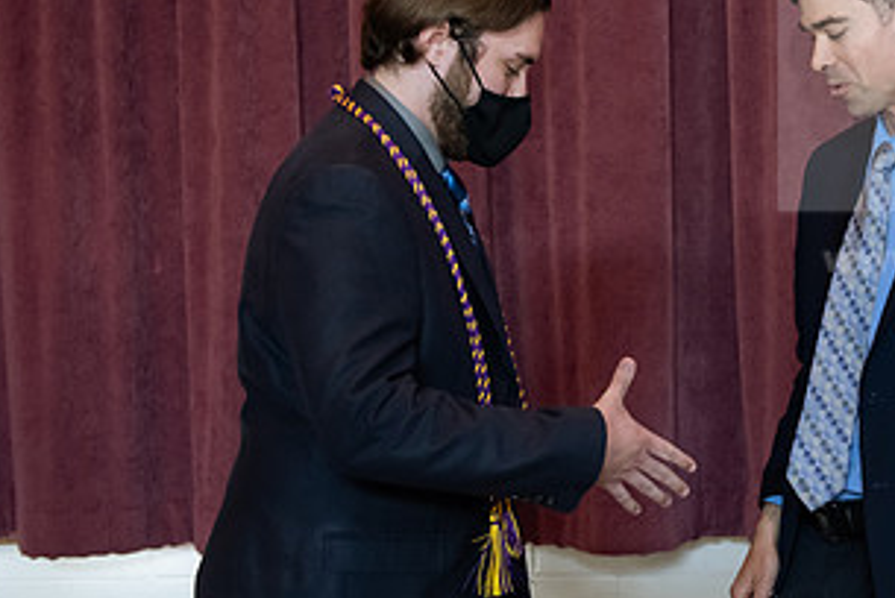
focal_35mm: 76
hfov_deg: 26.2
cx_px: 690
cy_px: 321
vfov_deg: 18.0
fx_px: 1891
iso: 1250
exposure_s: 1/200
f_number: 3.5
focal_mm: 40
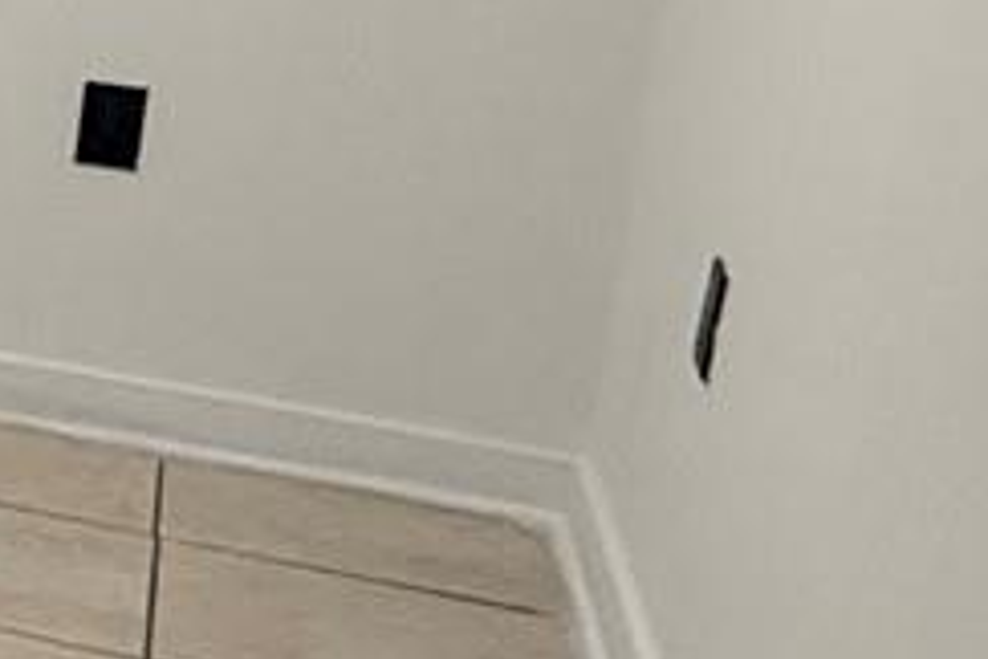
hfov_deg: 13.2
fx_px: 2634
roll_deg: +0.1
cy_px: -77
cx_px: -1610
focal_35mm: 96
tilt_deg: -10.5
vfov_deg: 13.9
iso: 200
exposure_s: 1/120
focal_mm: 2.22
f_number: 2.2
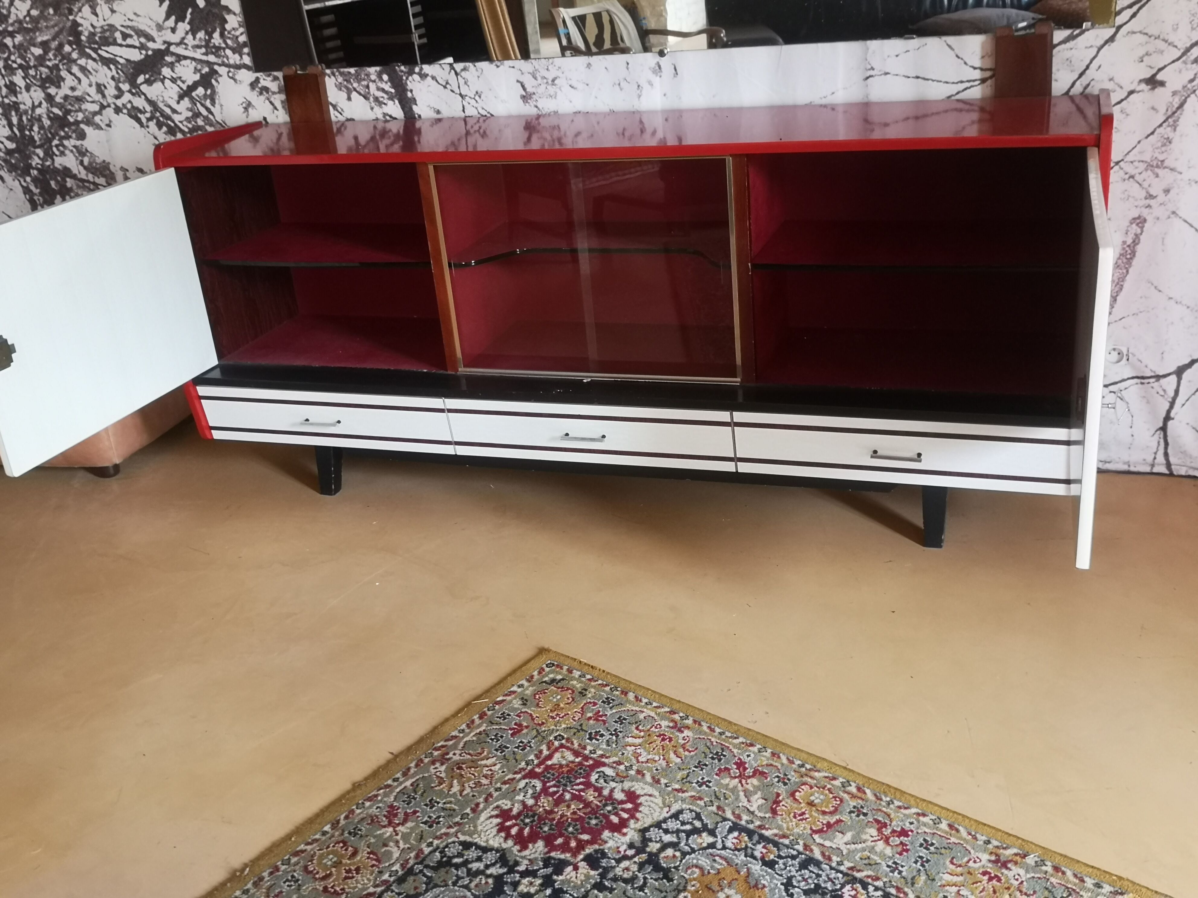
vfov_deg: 40.7
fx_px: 1211
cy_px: 449
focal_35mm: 35
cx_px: 599
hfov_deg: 52.6
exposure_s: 1/33.3
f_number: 1.8
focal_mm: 3.95
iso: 200
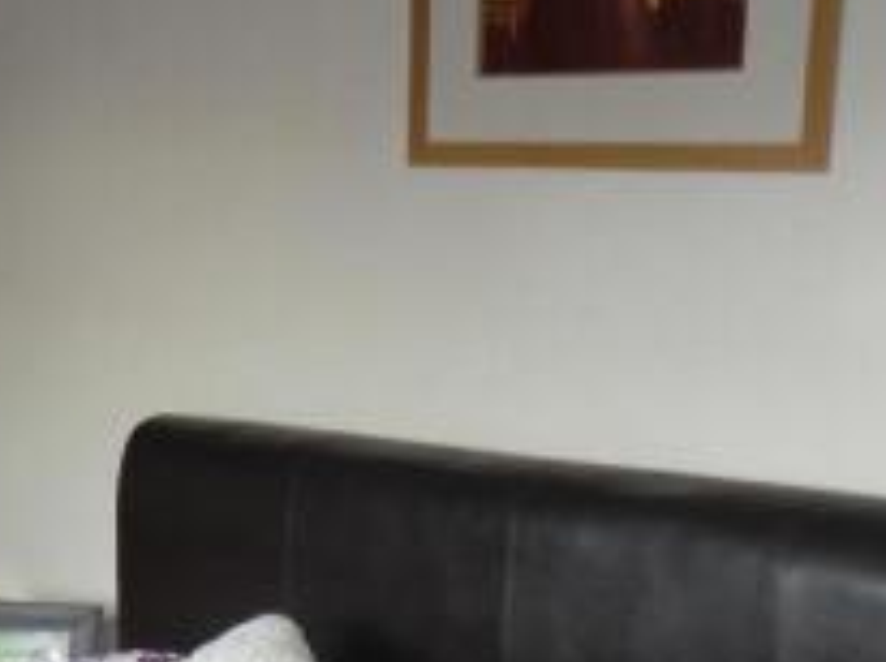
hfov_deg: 28.2
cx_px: 222
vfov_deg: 20.6
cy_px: 729
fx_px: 1738
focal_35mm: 68
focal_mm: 4.3
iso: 100
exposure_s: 1/60
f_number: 3.2
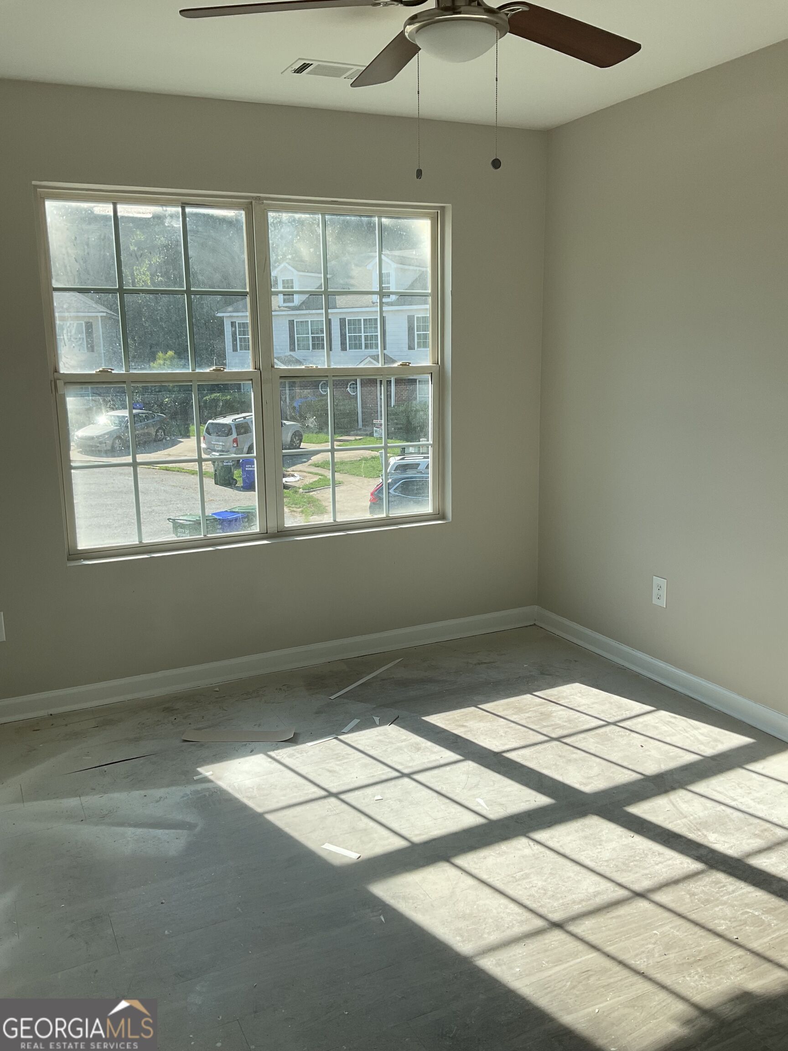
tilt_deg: -12.5
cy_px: 526
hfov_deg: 48.2
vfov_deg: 61.7
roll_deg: +1.4
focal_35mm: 29
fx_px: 880
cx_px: 394
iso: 16
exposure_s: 1/749
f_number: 1.8
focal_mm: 3
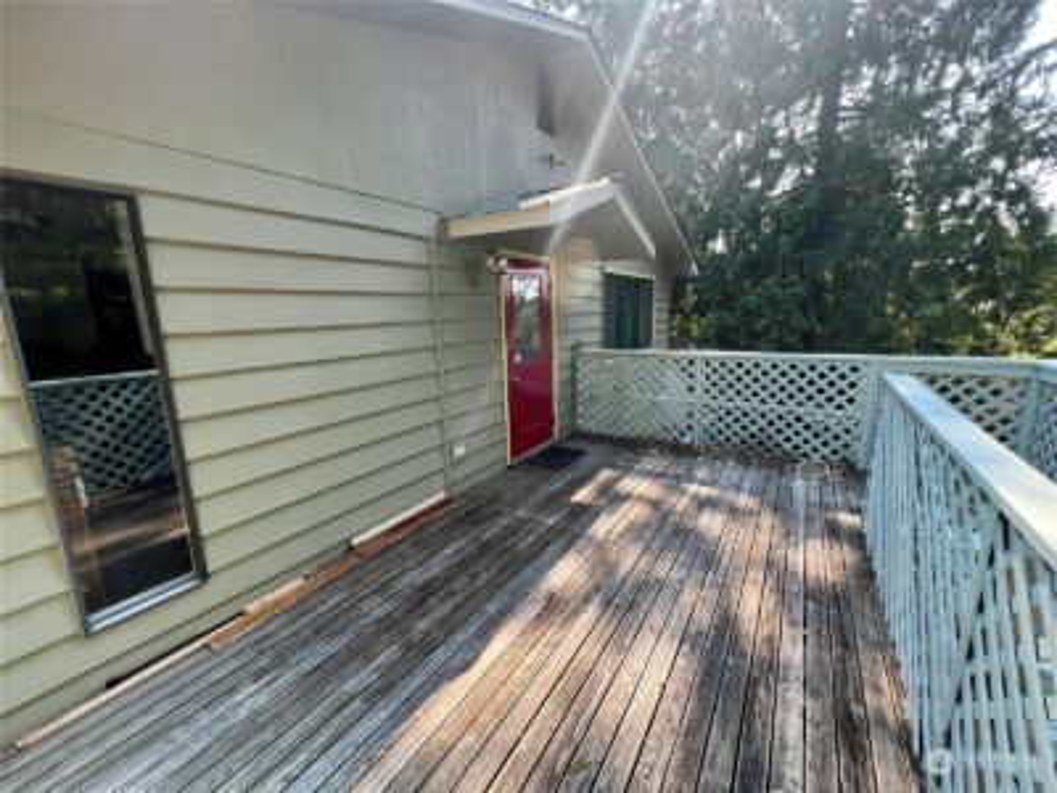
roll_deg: +1.4
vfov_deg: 89.9
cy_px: 396
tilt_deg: -11.8
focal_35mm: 13
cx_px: 528
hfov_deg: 106.2
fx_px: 397
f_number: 1.8
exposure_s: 1/226
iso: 32
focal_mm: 1.57
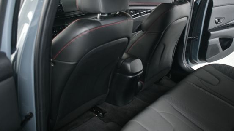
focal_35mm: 40
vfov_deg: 29.6
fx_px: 248
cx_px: 117
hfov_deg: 50.5
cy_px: 48
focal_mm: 22
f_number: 3.5
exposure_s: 1/160
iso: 100
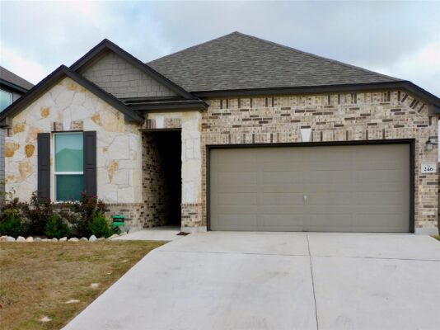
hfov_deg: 52.6
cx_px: 220
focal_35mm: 35
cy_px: 165
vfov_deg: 40.7
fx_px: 445
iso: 125
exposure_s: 1/640
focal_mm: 6.3
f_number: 3.8
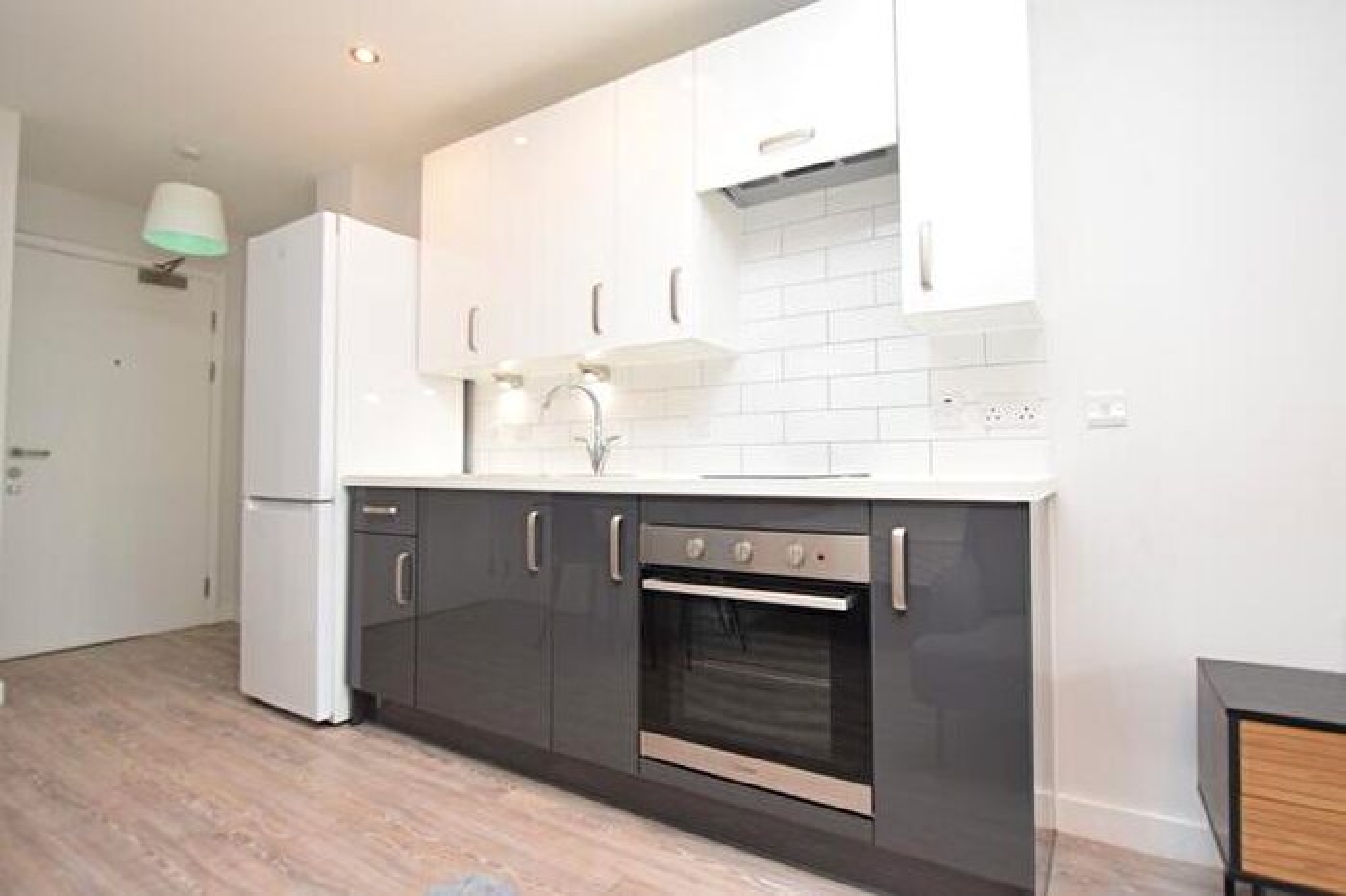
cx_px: 673
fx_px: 673
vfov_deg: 67.3
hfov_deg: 90.0
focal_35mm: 18
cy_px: 448
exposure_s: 1/80
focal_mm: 12
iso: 800
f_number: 4.5
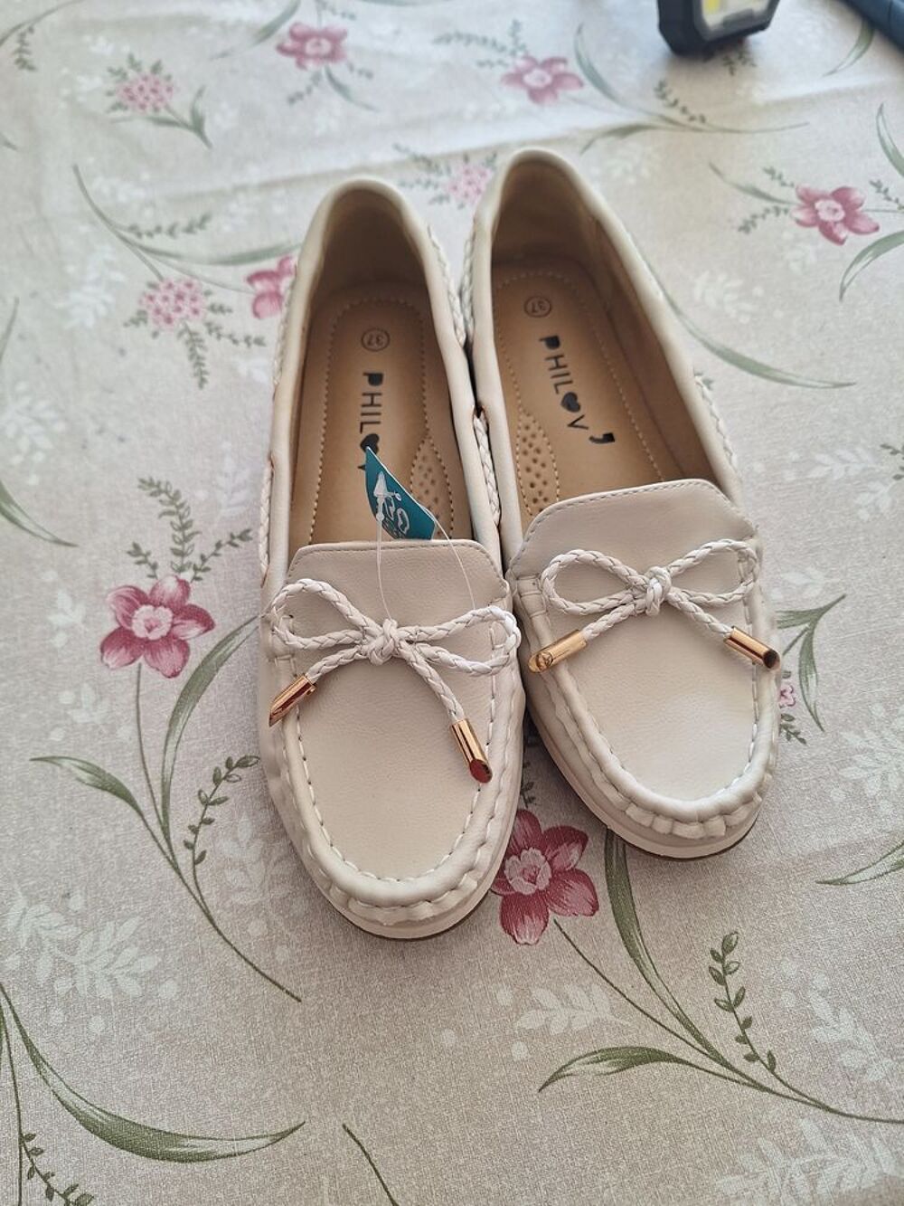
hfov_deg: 58.9
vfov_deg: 73.9
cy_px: 603
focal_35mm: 23
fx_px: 801
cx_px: 452
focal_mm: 5.54
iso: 80
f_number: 1.8
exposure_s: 1/100
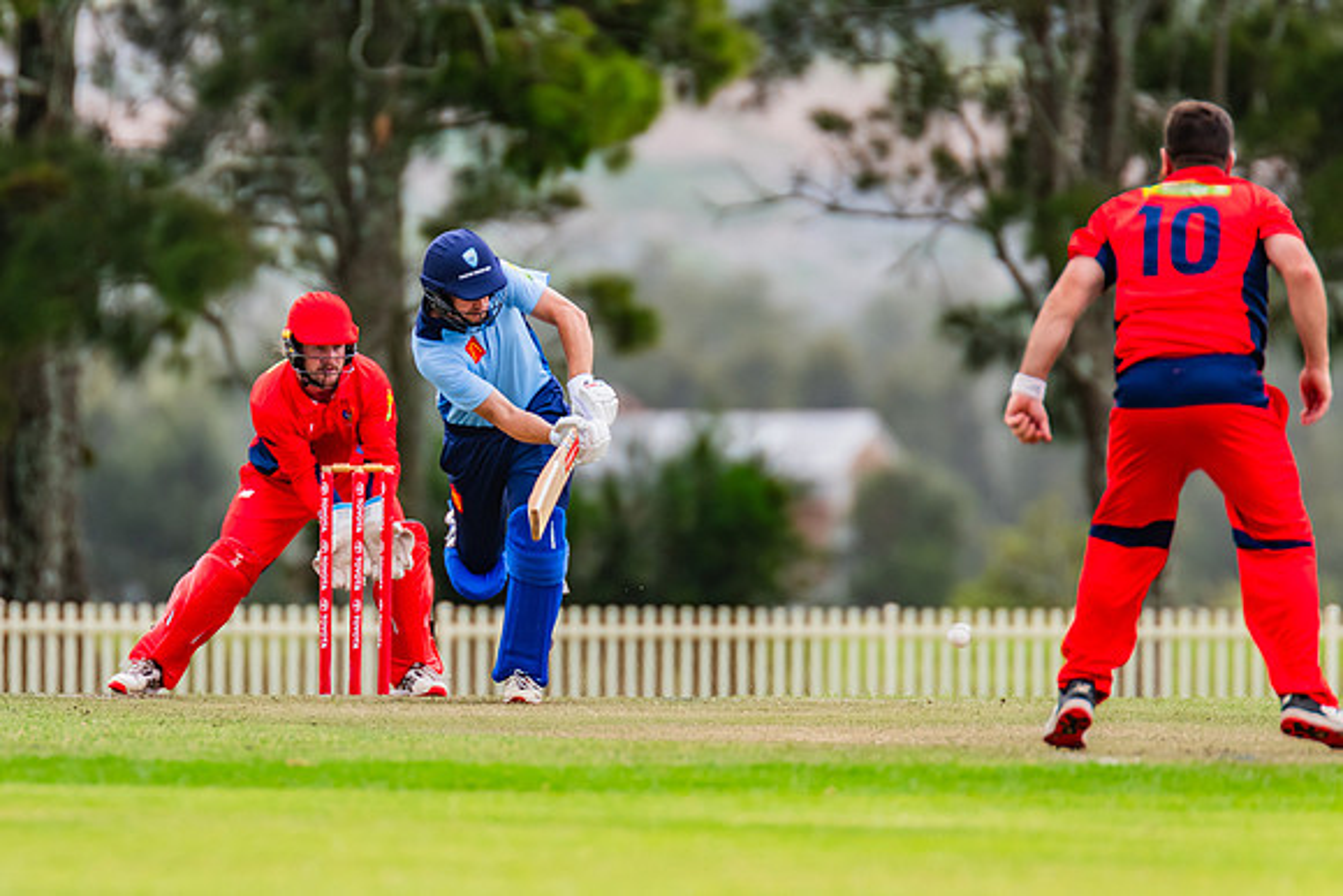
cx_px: 471
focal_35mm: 782
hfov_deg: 2.6
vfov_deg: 1.8
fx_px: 29162
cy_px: 355
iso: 800
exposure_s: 1/1250
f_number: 6.3
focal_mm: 600
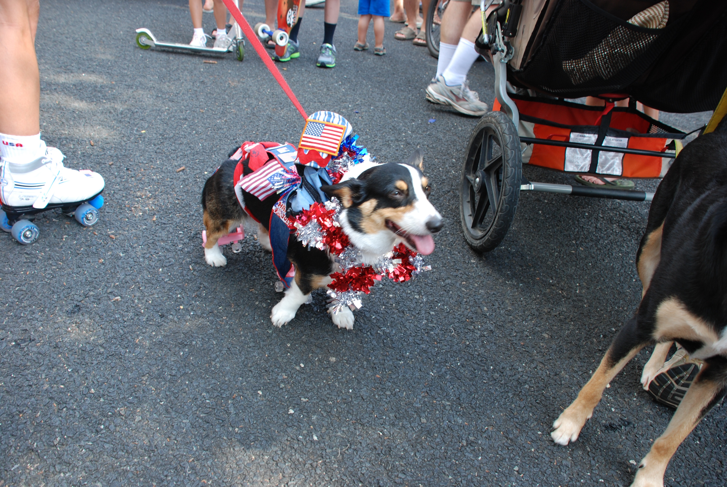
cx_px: 364
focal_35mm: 30
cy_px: 244
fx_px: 607
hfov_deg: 61.9
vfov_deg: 43.7
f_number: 4.5
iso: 200
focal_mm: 20
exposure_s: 1/80
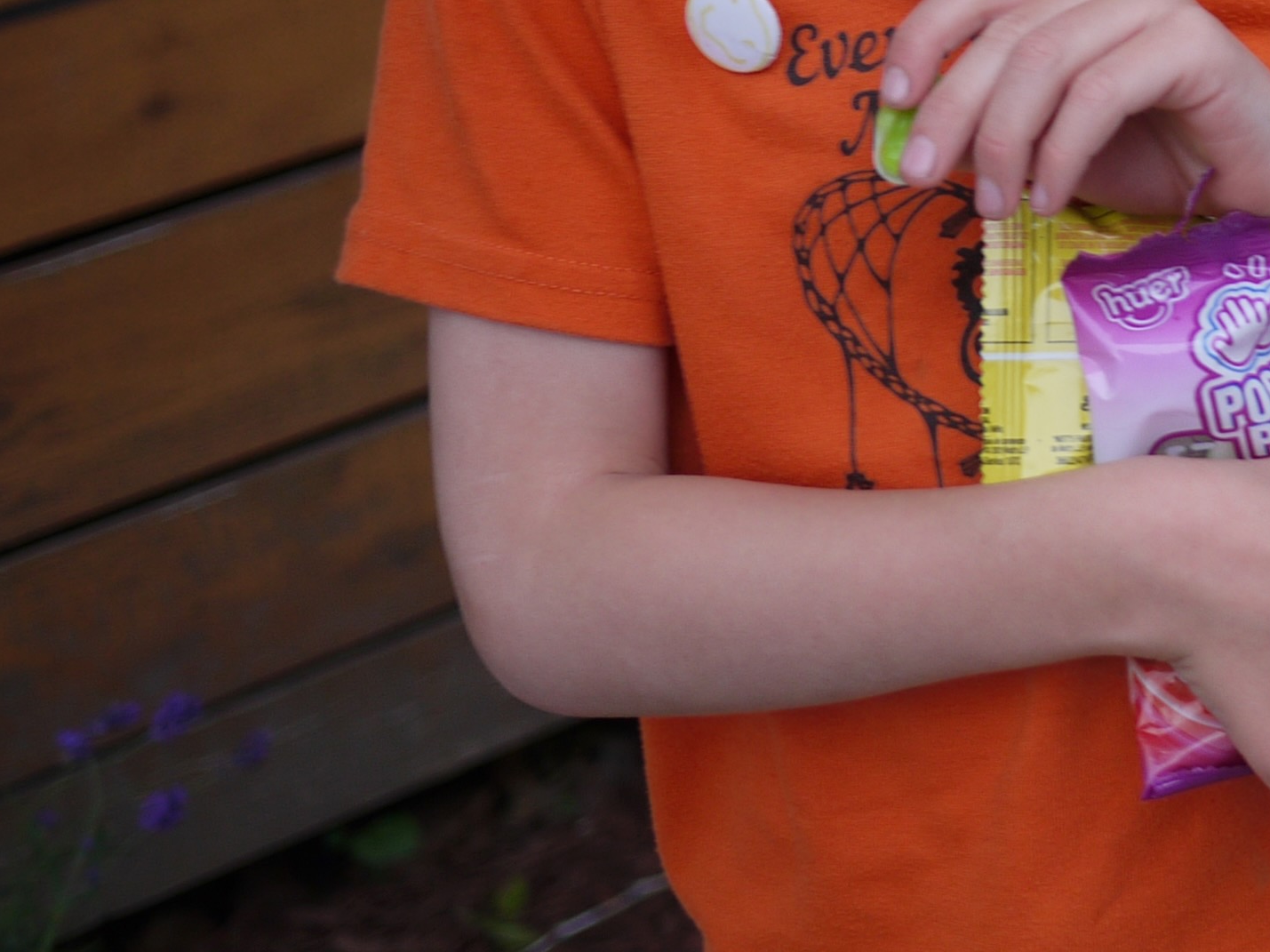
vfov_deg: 13.0
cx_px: 1662
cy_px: -76
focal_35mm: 112
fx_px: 4108
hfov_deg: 16.6
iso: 100
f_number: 1.8
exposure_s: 1/800
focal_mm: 20
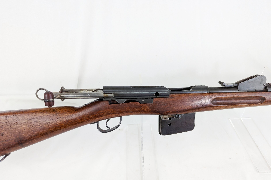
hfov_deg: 69.4
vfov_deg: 49.4
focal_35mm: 26
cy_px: 104
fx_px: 196
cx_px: 136
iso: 223
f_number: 1.85
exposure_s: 1/392
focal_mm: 6.81
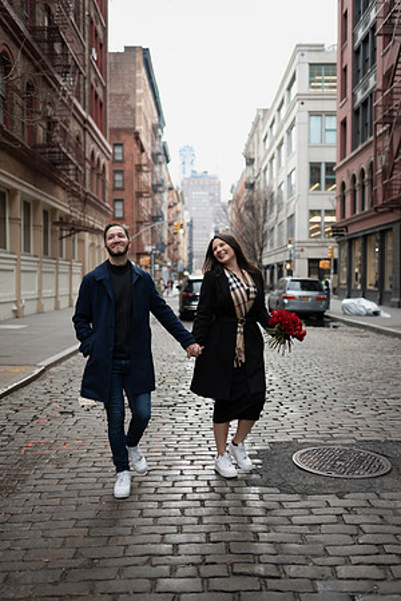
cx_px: 200
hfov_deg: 37.9
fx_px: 585
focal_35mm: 35
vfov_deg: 54.4
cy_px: 300
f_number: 1.6
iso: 200
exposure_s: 1/640
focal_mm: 35
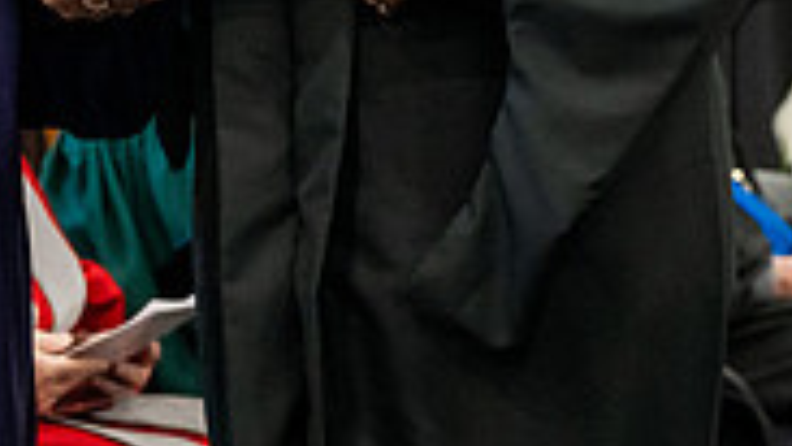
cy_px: -344
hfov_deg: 7.5
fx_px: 6007
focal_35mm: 286
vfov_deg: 4.2
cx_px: -65
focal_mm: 86
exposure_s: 1/250
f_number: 5
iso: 6400
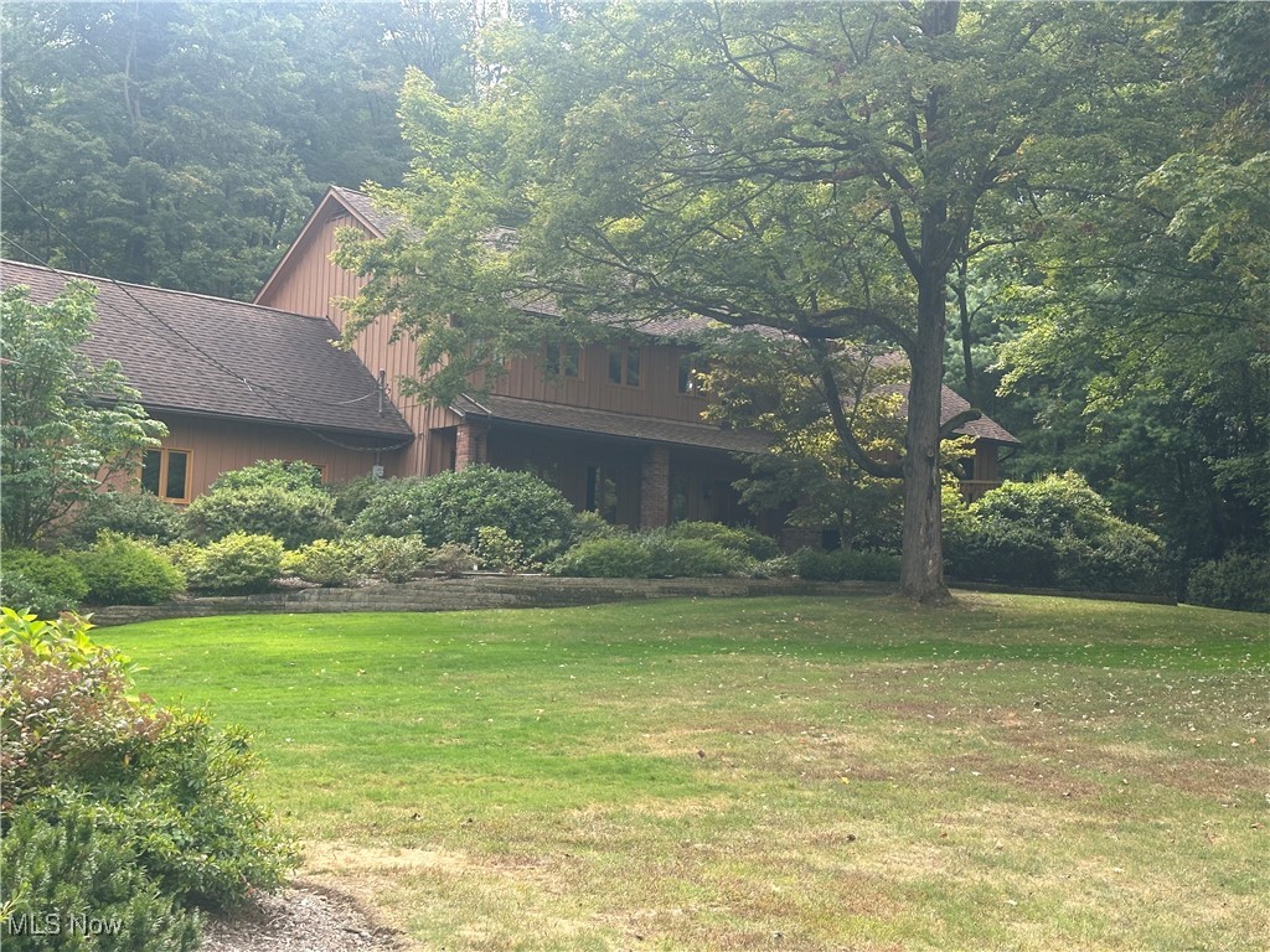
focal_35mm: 48
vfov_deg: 30.3
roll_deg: -2.1
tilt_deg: +5.6
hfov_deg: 39.7
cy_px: 476
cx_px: 635
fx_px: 1761
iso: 64
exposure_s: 1/460
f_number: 1.78
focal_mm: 6.86
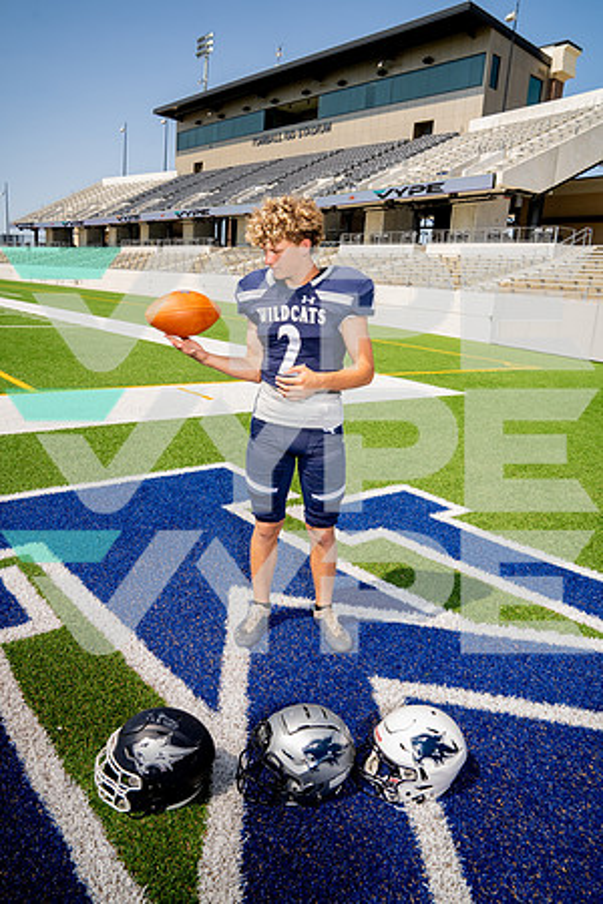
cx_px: 302
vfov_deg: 73.7
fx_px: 603
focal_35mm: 24
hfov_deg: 53.1
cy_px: 452
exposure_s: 1/250
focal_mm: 24
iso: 100
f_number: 7.1
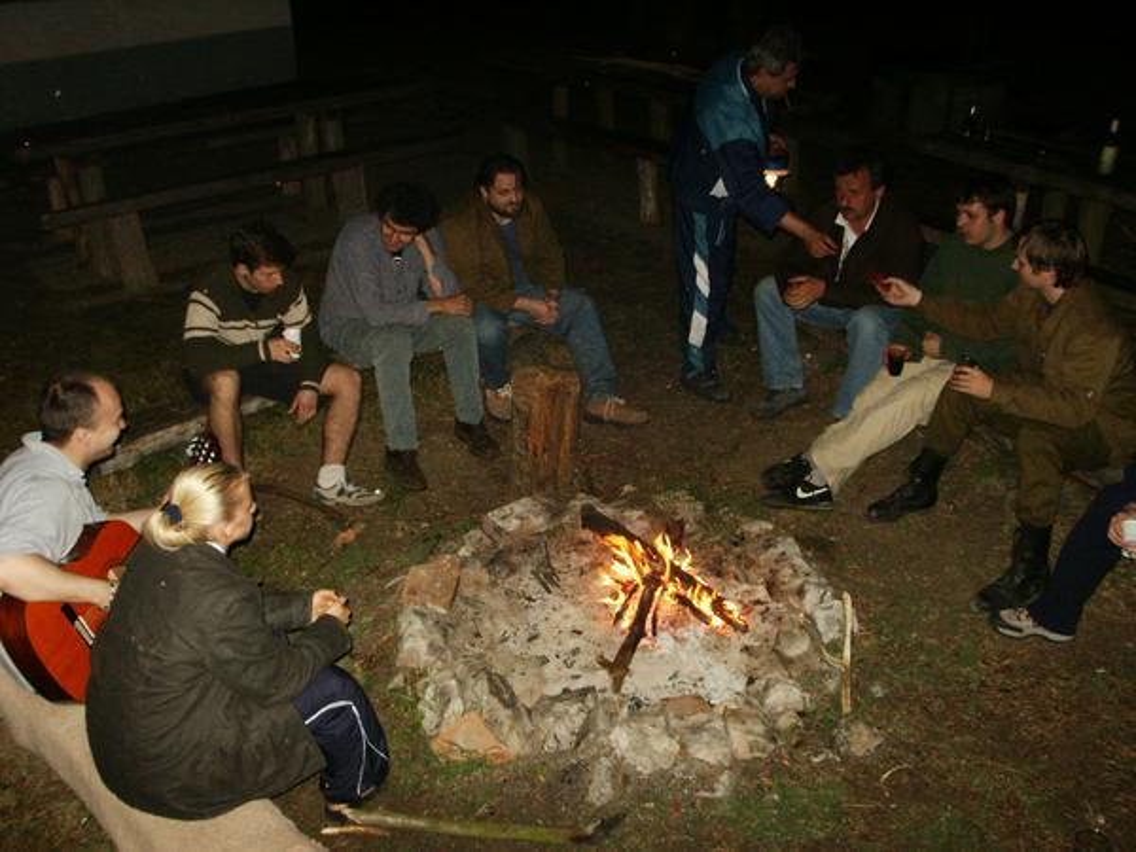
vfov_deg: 40.7
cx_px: 568
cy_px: 426
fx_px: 1149
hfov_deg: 52.6
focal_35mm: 35
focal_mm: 7.21
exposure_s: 1/45
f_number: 3
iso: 200
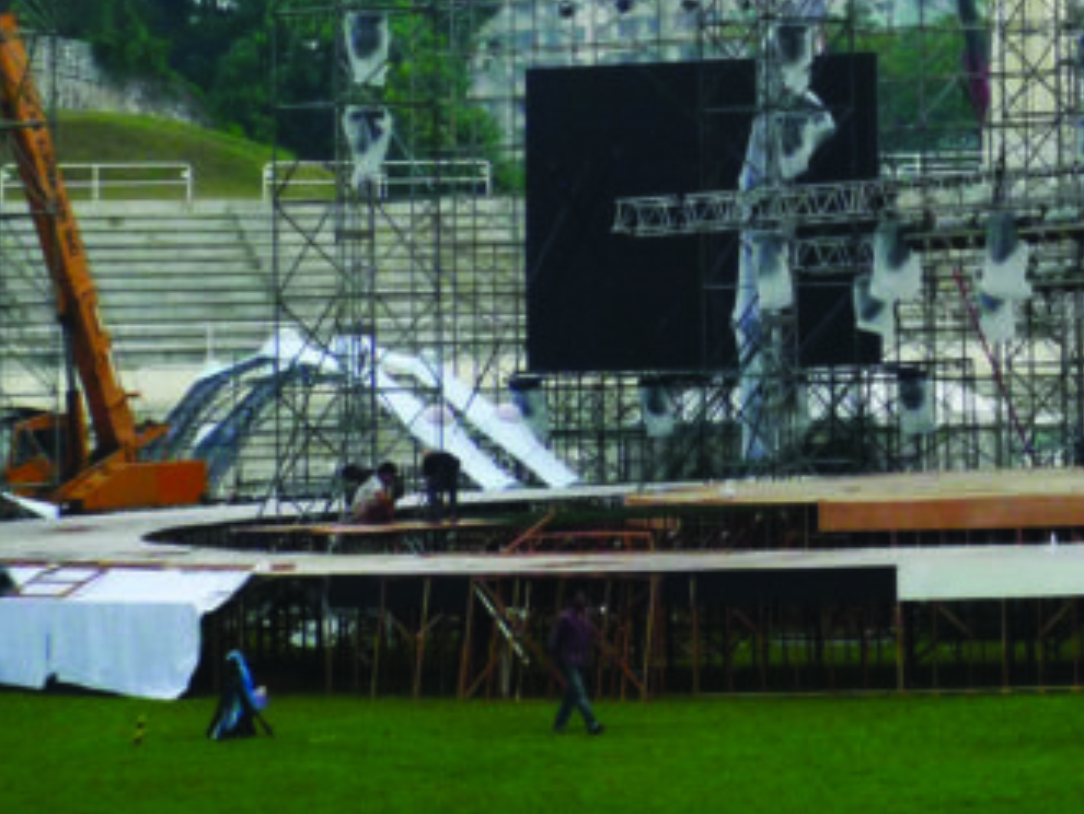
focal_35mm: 183
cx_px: 1623
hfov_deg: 10.4
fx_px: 5735
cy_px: -181
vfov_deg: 8.0
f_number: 4.7
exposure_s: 1/640
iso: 100
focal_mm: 10.4
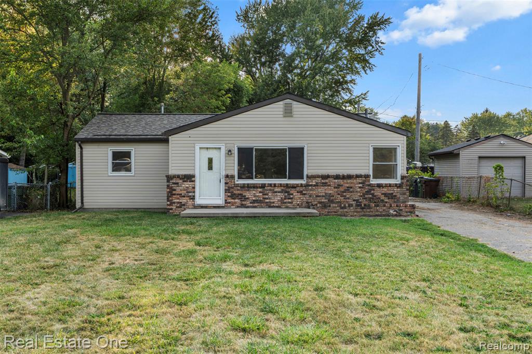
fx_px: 517
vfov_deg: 37.8
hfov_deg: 54.4
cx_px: 266
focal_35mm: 35
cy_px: 177
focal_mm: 35
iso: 100
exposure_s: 1/40
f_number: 8
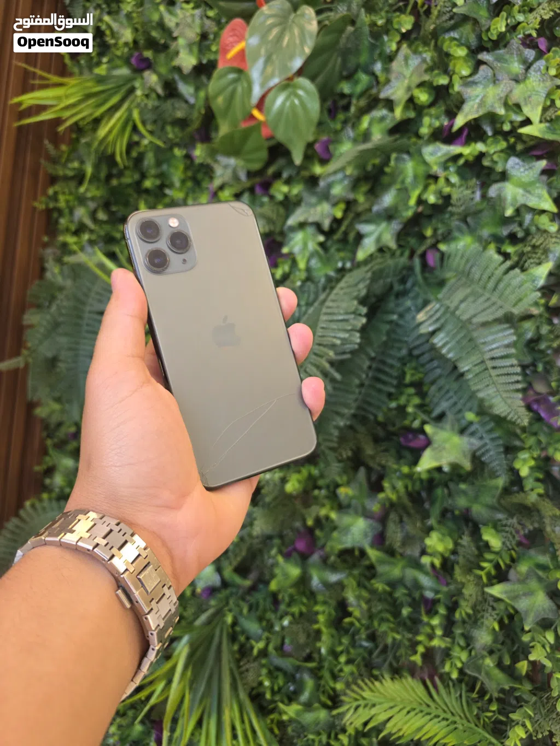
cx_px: 280
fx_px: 496
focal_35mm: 23
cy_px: 373
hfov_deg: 58.9
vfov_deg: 73.9
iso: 80
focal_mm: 6.3
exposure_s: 1/100
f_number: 1.7
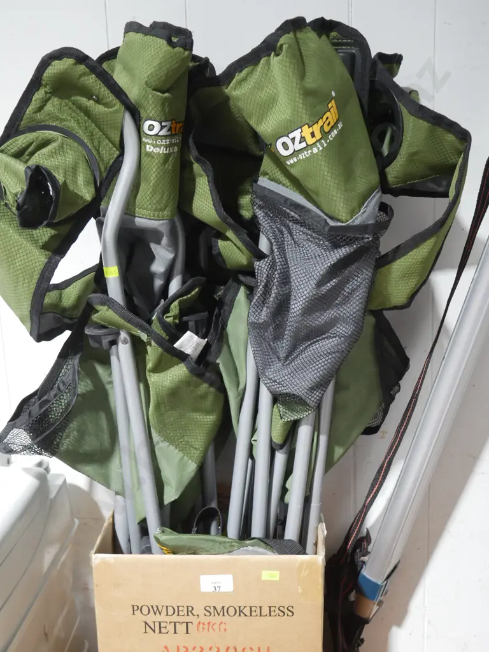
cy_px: 326
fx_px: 753
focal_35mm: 40
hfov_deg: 36.0
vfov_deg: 46.8
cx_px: 244
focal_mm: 20
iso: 1600
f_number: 4.5
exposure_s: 1/60
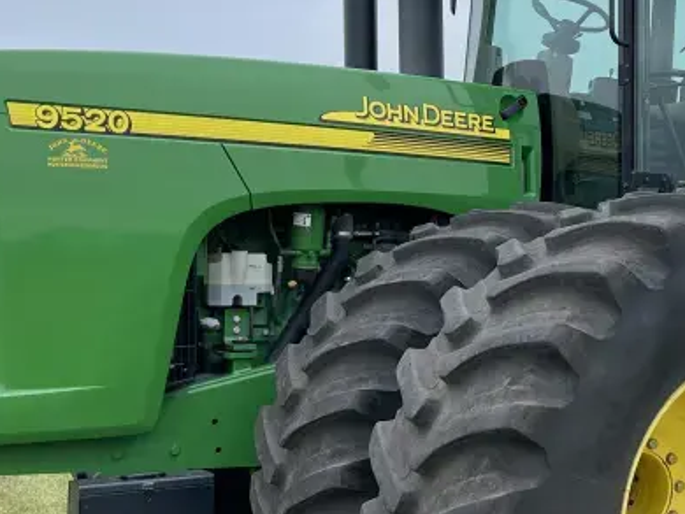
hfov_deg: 28.8
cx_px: 643
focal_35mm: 64
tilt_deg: +2.0
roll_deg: -0.8
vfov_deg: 23.0
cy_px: 265
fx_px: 1267
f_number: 1.6
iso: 32
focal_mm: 5.1
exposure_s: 1/962
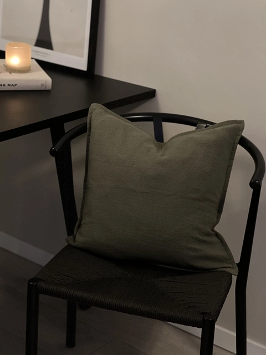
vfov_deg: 25.3
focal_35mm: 77
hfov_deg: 19.1
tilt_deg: -20.1
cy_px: 178
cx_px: 133
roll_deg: -4.0
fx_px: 789
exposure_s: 1/14
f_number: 2.8
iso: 400
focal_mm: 9
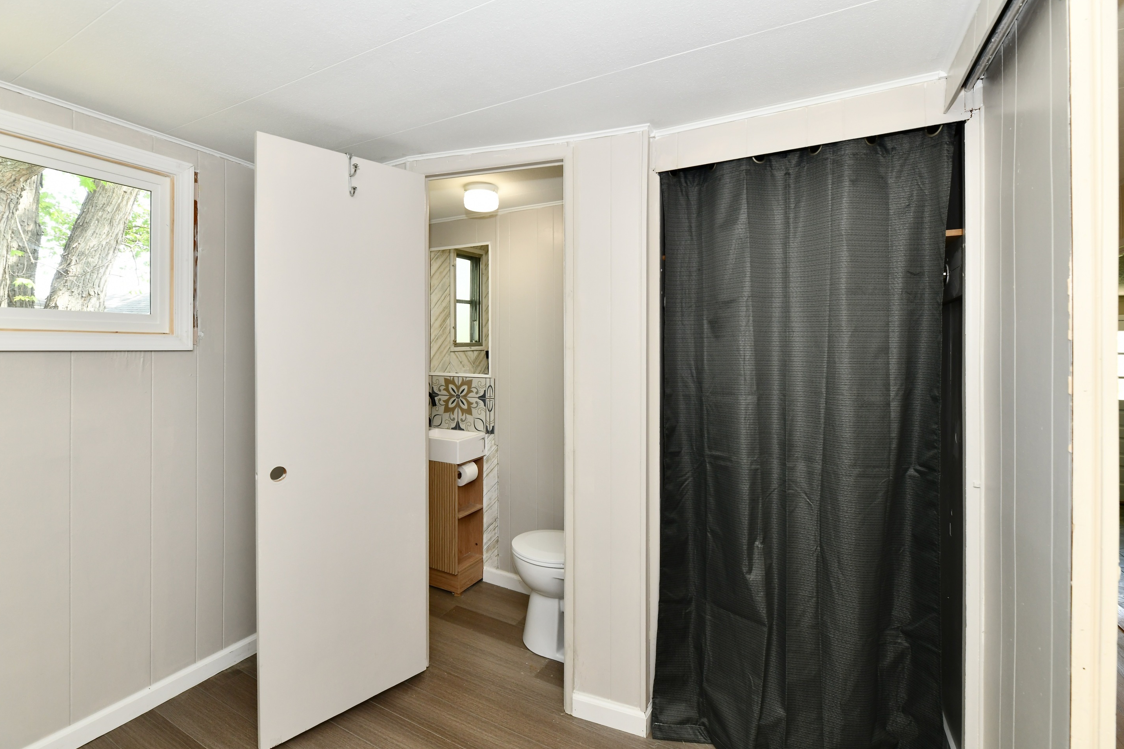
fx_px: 468
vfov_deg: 77.3
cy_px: 365
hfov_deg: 100.3
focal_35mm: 15
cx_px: 541
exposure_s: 1/60
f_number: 6.3
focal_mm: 14
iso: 640
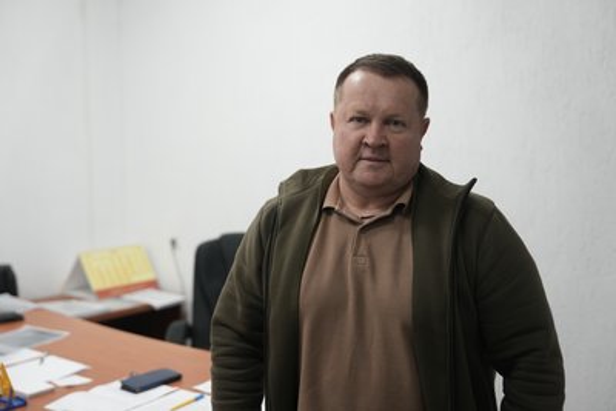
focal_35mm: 45
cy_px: 206
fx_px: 770
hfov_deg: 43.6
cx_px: 308
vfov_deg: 29.9
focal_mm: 45
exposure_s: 1/100
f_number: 2.8
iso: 640
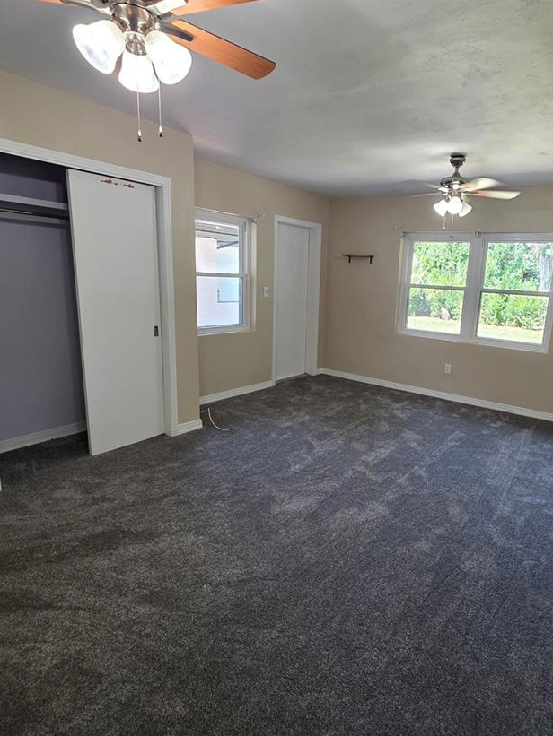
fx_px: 405
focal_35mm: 19
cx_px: 340
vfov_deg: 84.7
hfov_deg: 67.8
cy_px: 366
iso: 160
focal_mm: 2.2
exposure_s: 1/60
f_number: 1.9
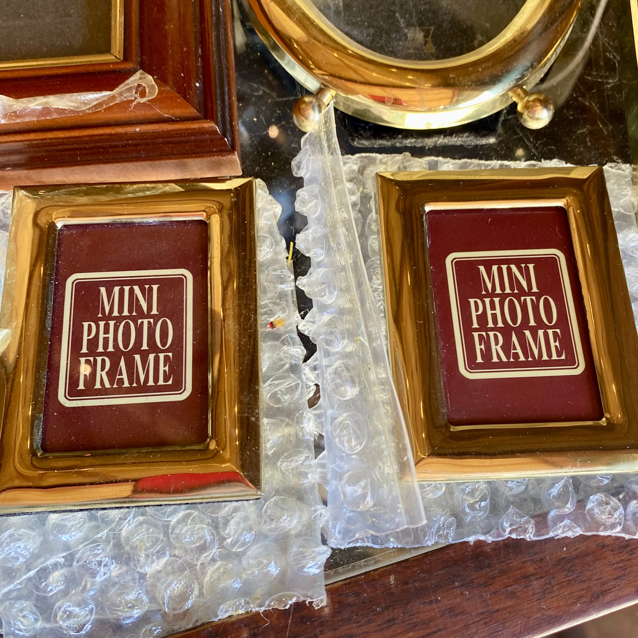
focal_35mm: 33
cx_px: 329
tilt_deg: -69.4
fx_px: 688
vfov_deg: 49.7
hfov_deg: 49.7
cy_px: 294
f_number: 1.8
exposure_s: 1/100
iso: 125
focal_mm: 4.25
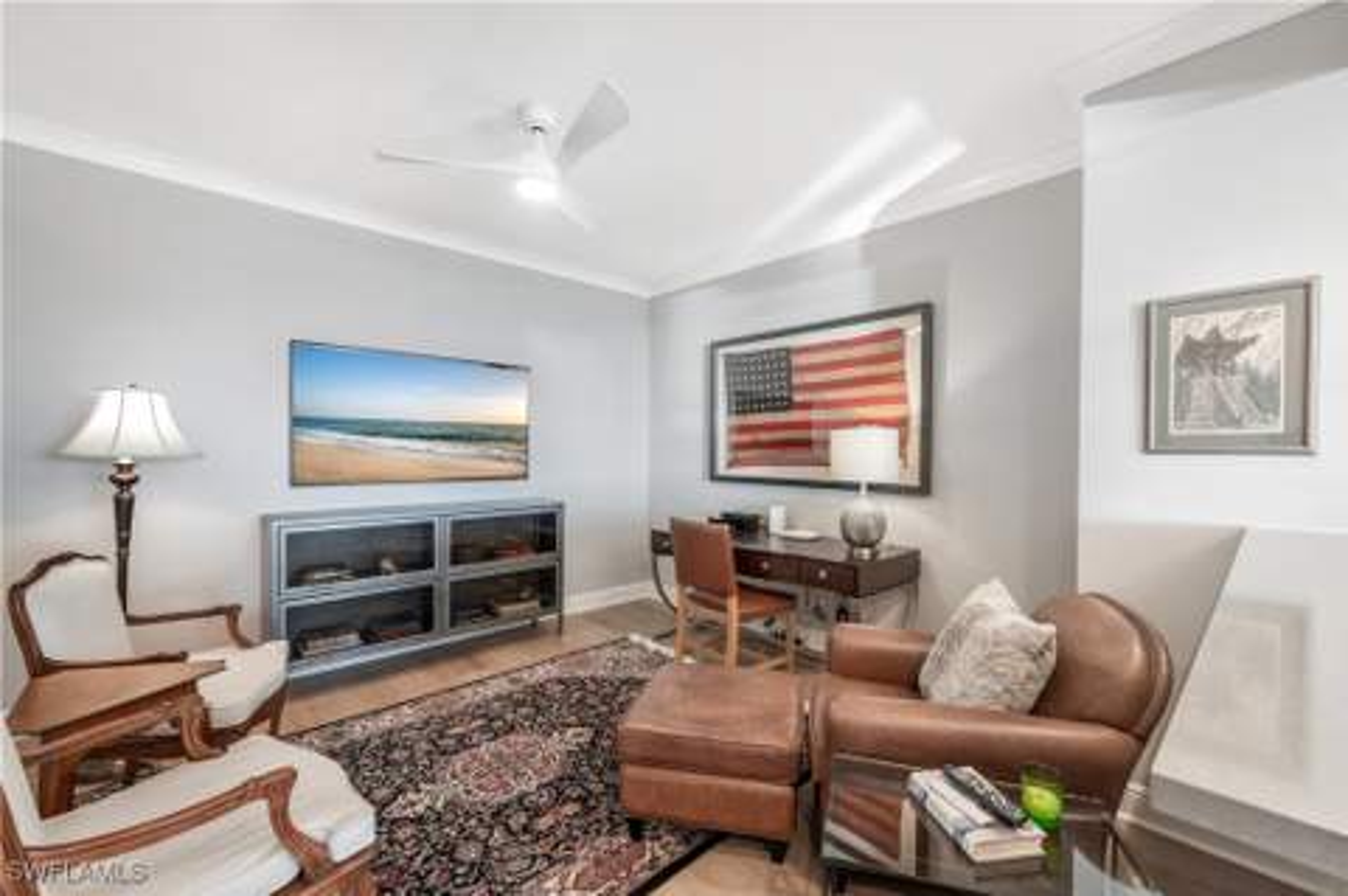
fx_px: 524
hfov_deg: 104.3
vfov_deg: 81.1
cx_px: 674
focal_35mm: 14
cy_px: 448
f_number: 11
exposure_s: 1/2
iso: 125
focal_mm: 14
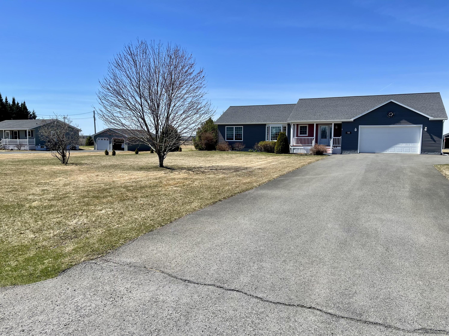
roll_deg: -0.9
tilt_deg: -5.4
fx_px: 324
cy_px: 168
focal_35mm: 25
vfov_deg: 54.9
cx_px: 224
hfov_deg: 69.4
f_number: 1.6
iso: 32
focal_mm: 5.1
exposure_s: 1/4049
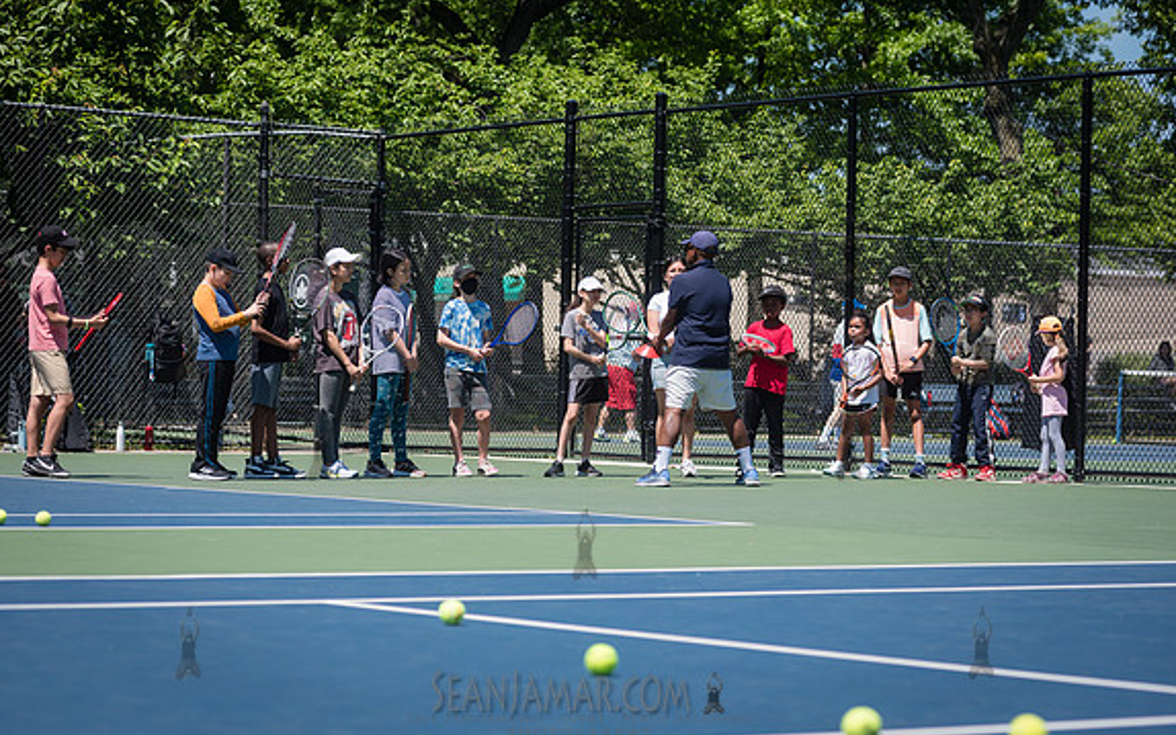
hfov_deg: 18.0
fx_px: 3719
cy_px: 345
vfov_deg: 11.3
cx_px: 584
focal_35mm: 116
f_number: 4.5
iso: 200
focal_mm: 112
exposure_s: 1/1250
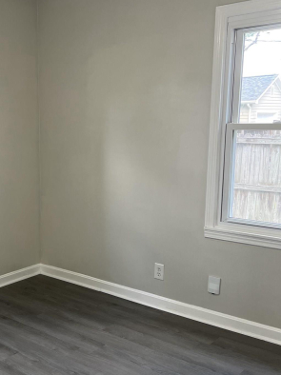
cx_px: 44
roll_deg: +0.7
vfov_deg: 42.9
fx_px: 477
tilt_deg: -10.5
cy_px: 214
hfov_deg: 31.7
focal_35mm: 44
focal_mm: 5.7
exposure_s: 1/120
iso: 80
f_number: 1.5
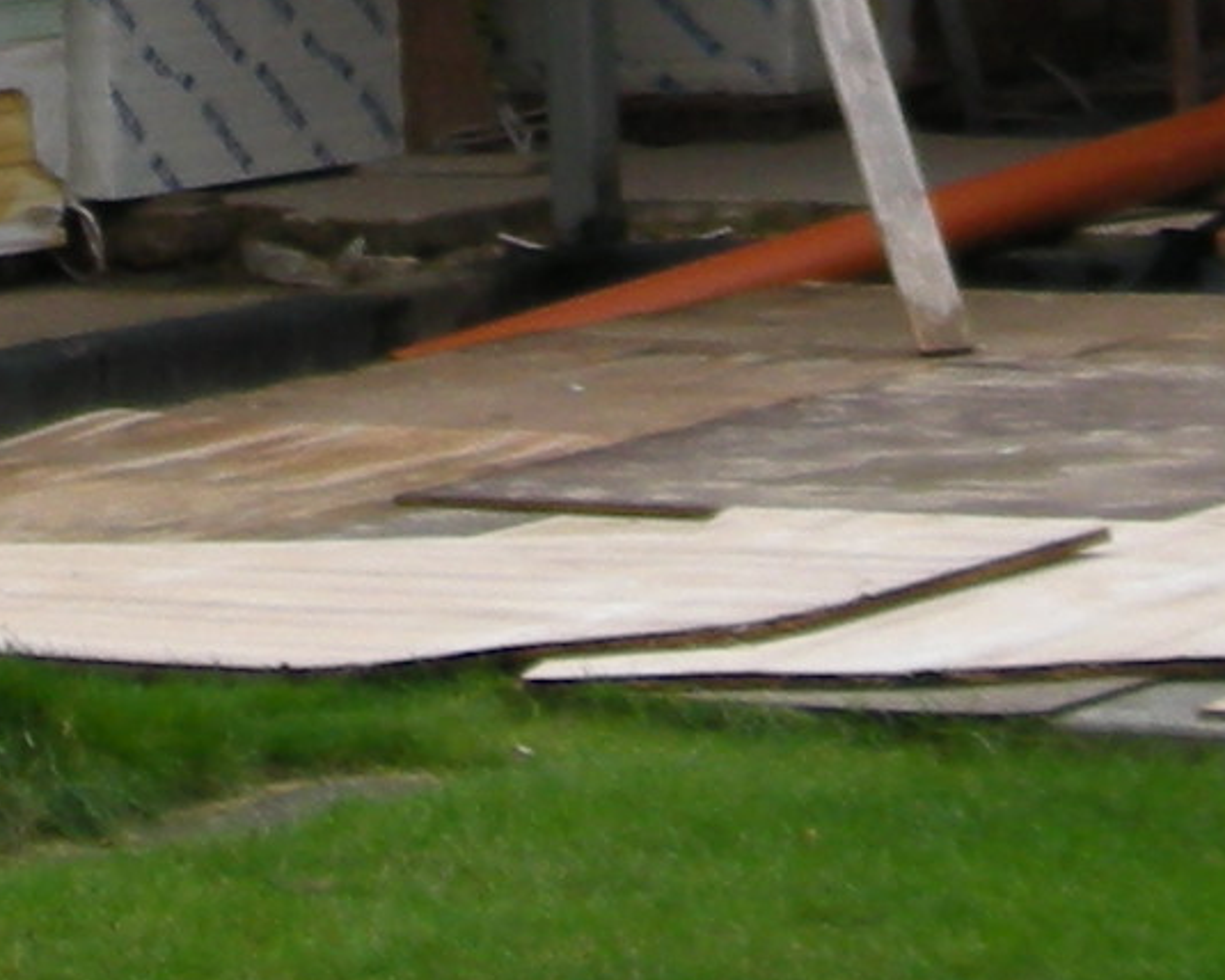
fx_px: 7106
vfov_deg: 7.5
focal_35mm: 196
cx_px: 330
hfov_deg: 9.8
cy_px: -1207
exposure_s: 1/73.2
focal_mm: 5.7
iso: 50
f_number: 2.8
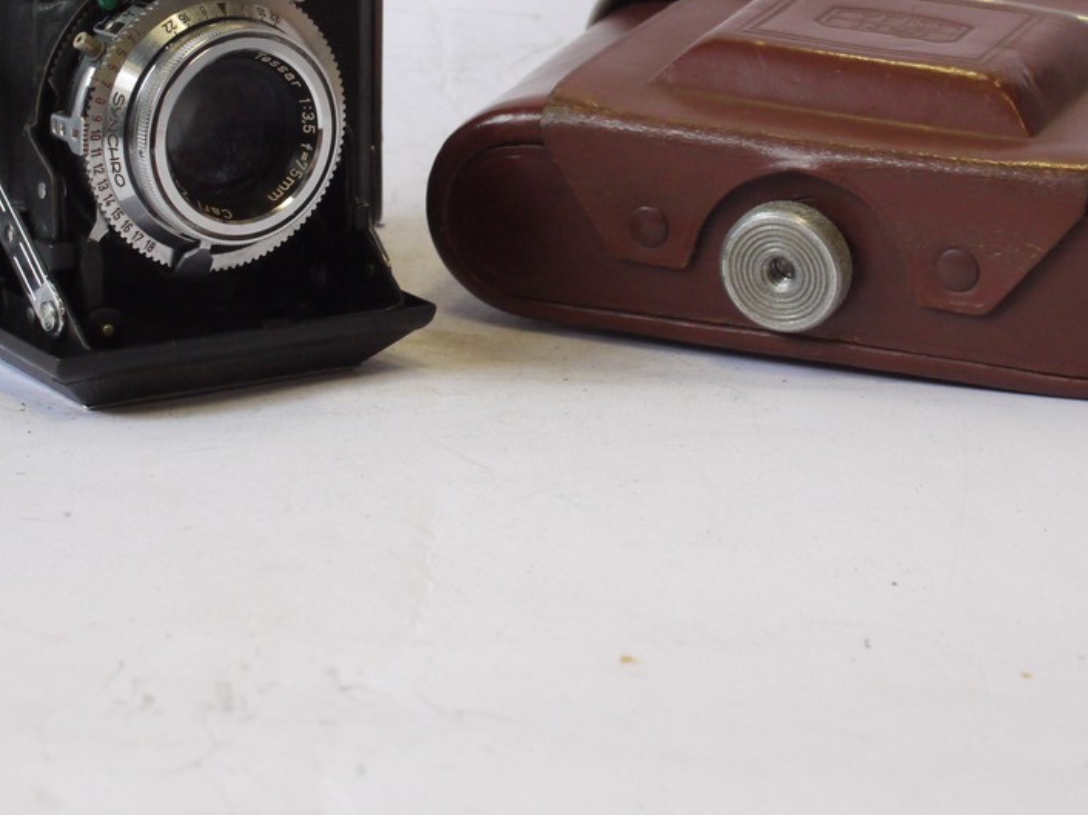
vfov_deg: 14.4
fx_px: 3205
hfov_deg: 19.3
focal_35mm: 102
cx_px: 512
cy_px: 189
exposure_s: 1/125
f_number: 8
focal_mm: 30
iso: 800
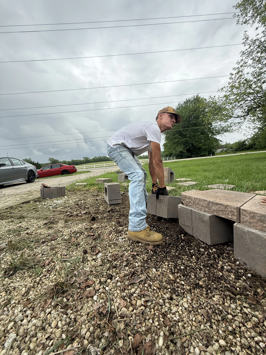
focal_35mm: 14
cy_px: 178
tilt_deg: -4.9
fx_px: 143
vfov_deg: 102.1
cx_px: 133
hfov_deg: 85.7
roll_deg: +5.6
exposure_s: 1/901
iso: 50
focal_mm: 2.22
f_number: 2.2
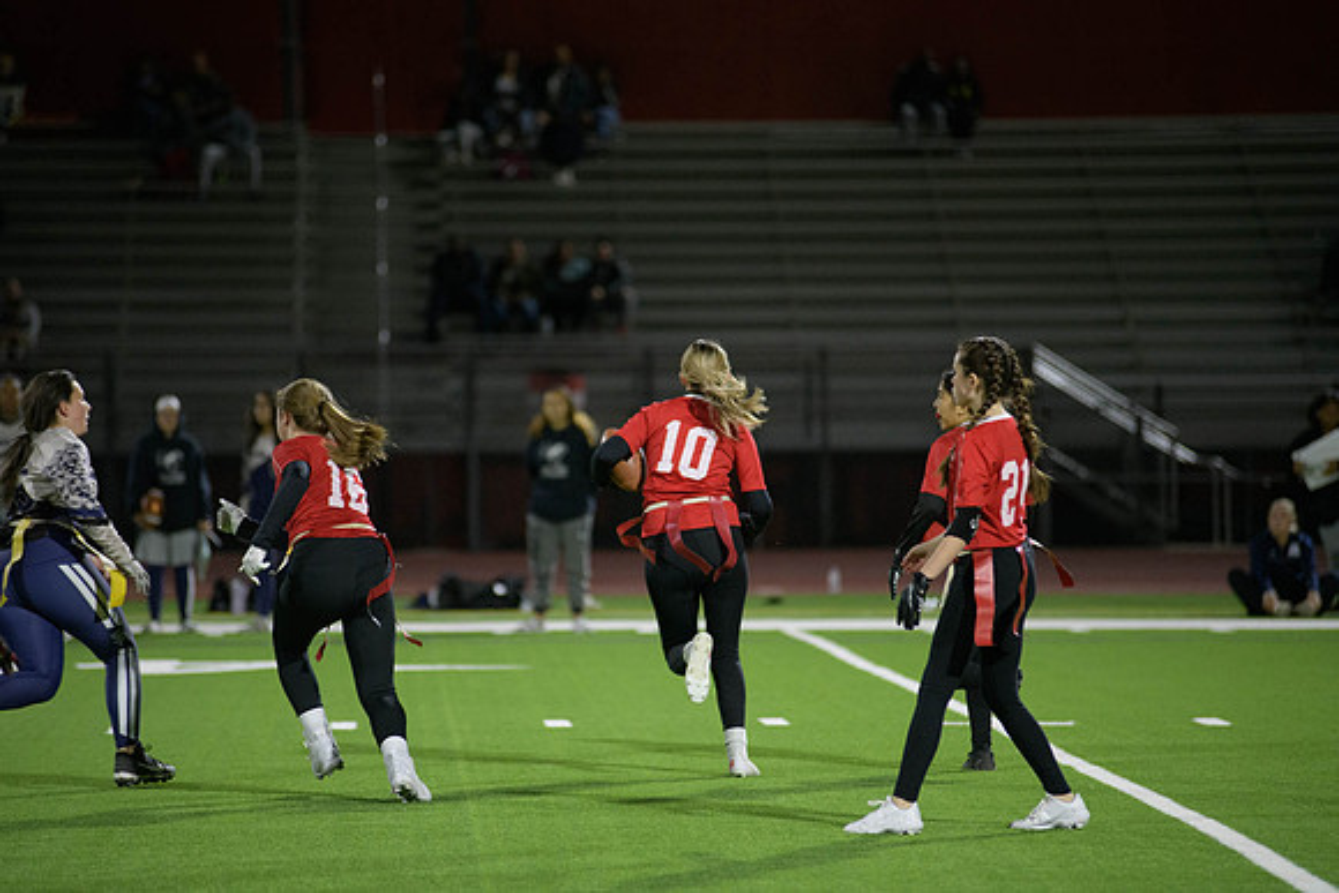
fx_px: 7440
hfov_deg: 10.3
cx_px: 670
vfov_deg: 6.9
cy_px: 446
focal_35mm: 200
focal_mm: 200
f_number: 2.8
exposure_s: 1/640
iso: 3600
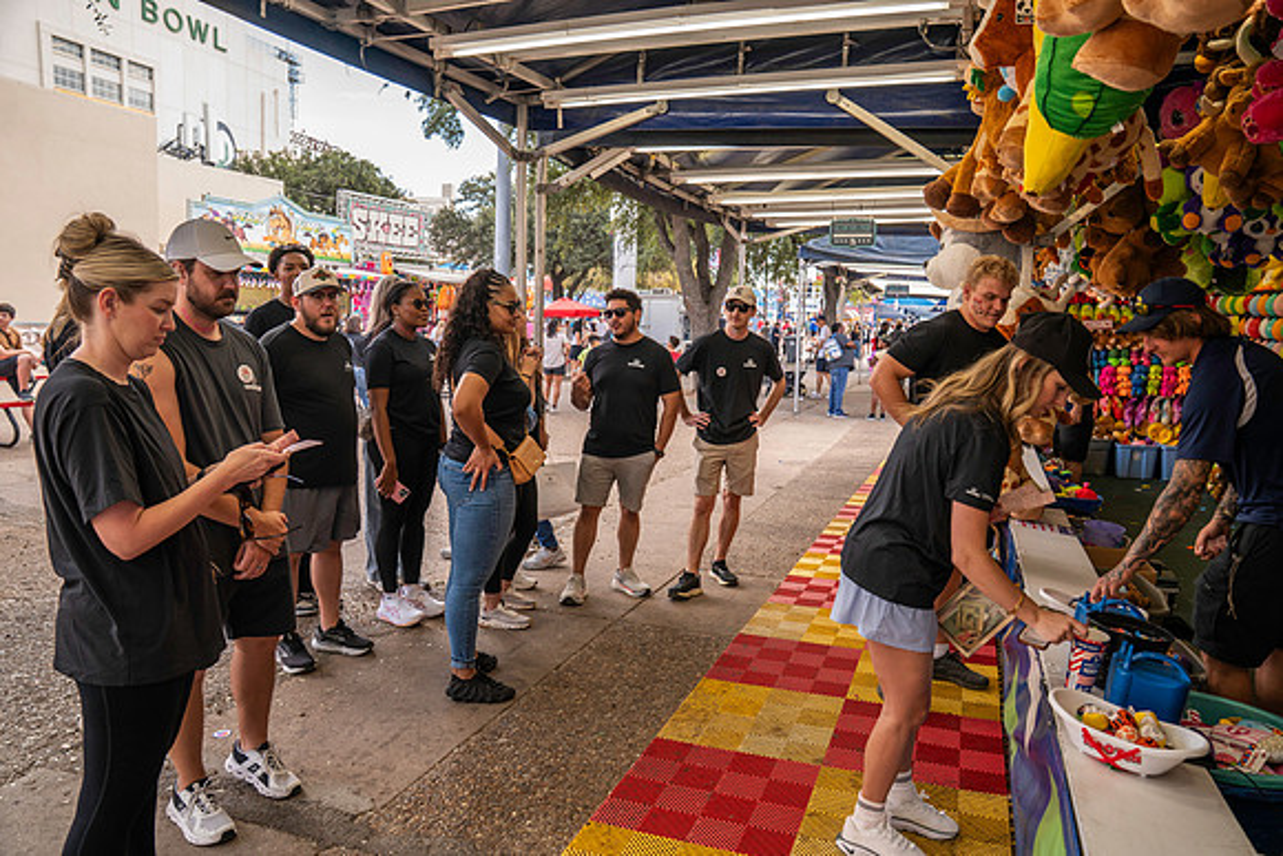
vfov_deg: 53.2
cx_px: 642
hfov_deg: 73.7
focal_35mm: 24
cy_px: 428
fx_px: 855
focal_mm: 24
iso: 320
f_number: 4
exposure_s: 1/200
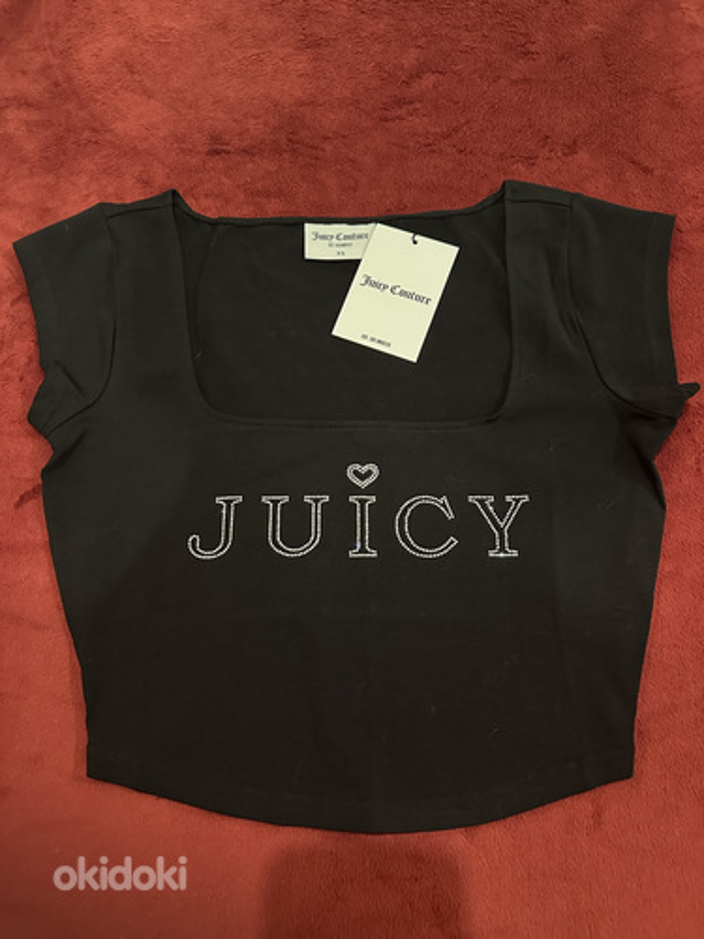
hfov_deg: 56.8
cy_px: 470
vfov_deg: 71.6
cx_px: 352
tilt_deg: -72.3
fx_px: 651
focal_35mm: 24
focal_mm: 6.86
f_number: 1.78
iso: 1000
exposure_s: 1/25
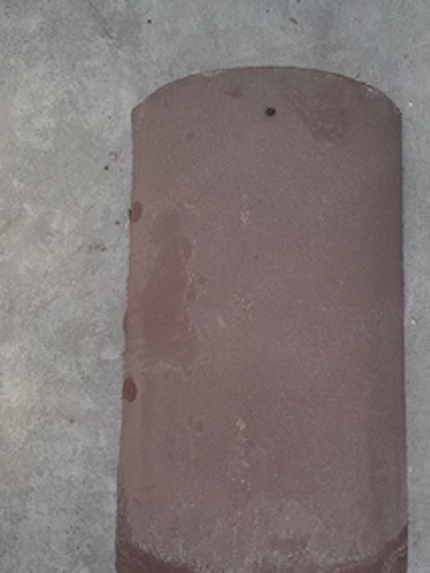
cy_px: 351
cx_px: 250
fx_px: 629
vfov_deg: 48.6
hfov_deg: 37.6
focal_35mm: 38
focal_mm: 4
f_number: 1.8
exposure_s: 1/50
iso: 40
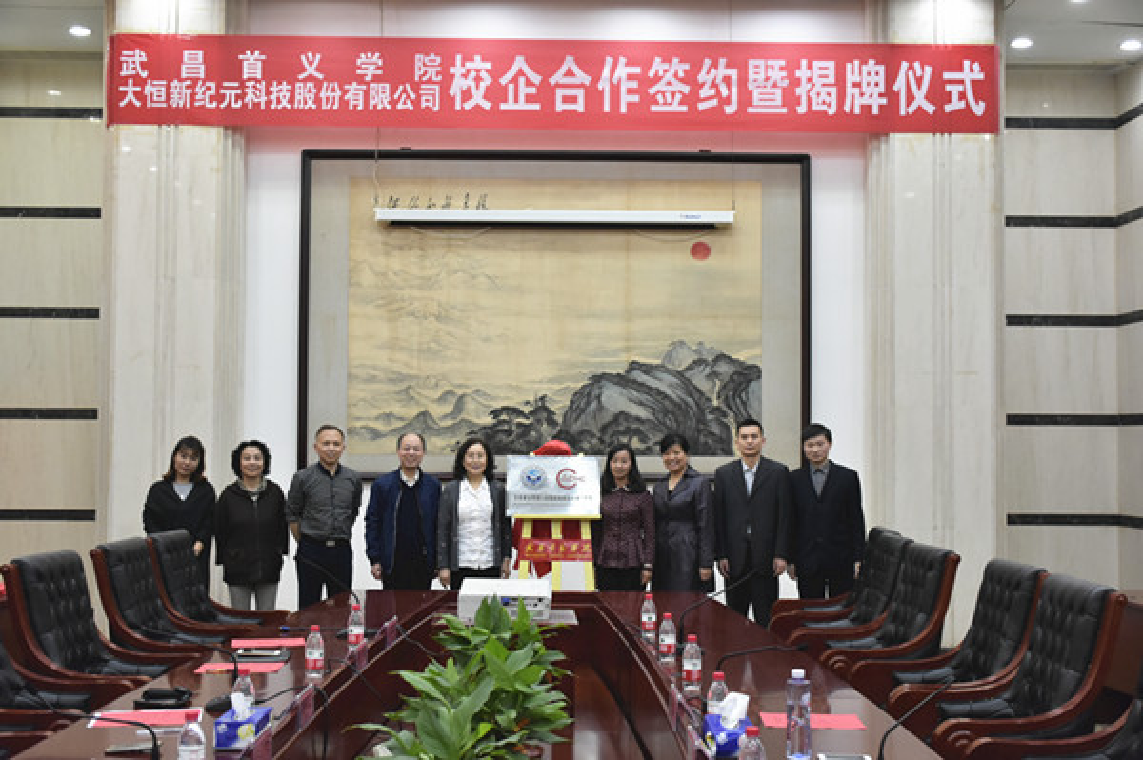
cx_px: 572
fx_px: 1285
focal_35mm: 40
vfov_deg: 33.0
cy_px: 380
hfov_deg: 48.0
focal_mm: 27
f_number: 4
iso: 1600
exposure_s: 1/125
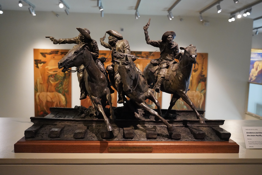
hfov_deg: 58.7
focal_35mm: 32
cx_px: 131
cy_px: 88
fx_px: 233
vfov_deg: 41.1
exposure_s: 1/100
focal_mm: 32
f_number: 6.3
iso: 8000
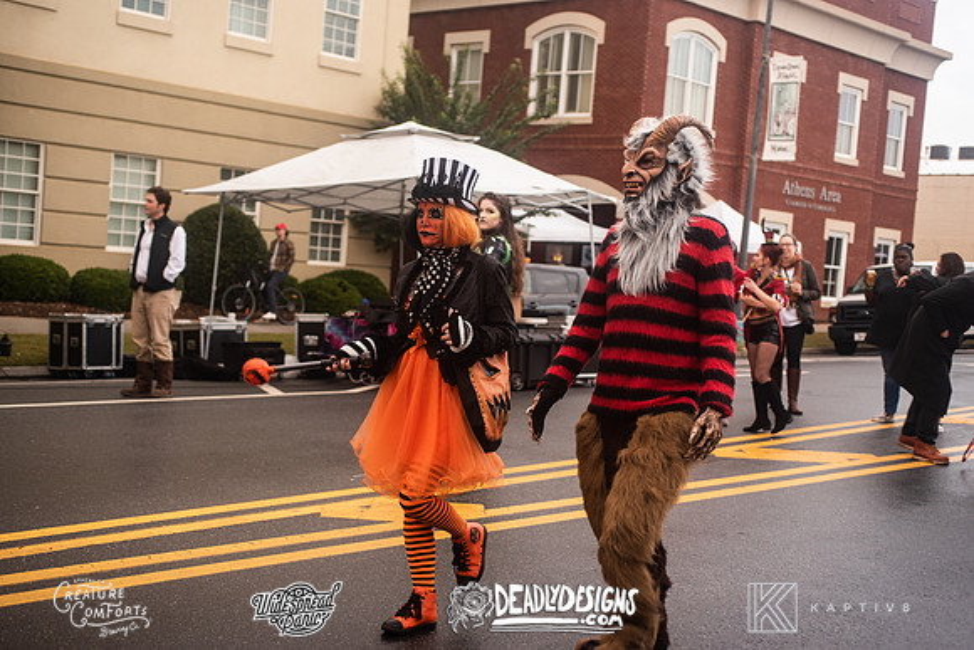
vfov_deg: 26.0
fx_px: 1407
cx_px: 487
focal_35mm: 52
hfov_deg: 38.2
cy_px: 325
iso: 500
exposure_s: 1/125
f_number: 3.5
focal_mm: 52
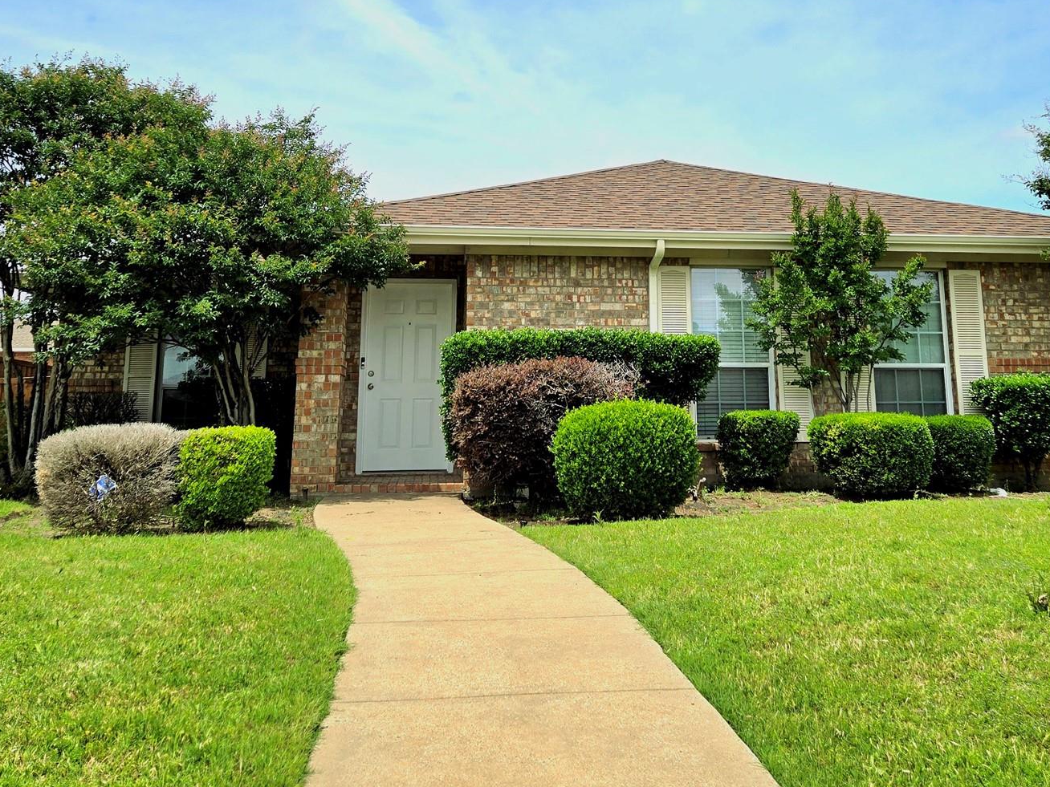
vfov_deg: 39.1
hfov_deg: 51.1
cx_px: 612
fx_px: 1092
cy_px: 249
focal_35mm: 36
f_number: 1.8
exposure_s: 1/3333
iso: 25
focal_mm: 5.4
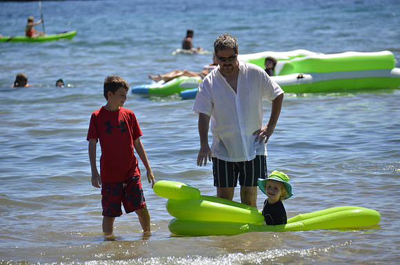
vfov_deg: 4.3
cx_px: 200
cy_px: 132
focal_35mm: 315
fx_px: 3492
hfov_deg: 6.6
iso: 400
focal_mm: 210
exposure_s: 1/1600
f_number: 5.6
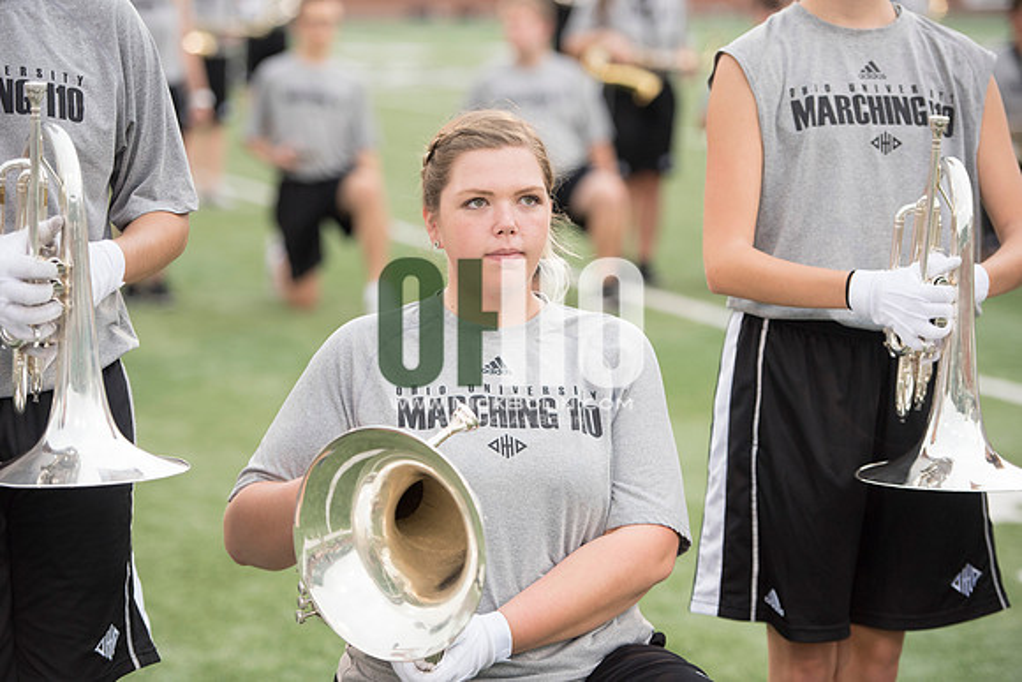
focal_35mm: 120
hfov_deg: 17.1
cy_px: 341
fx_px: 3407
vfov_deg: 11.4
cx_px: 511
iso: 1000
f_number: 2.8
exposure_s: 1/1250
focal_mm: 120
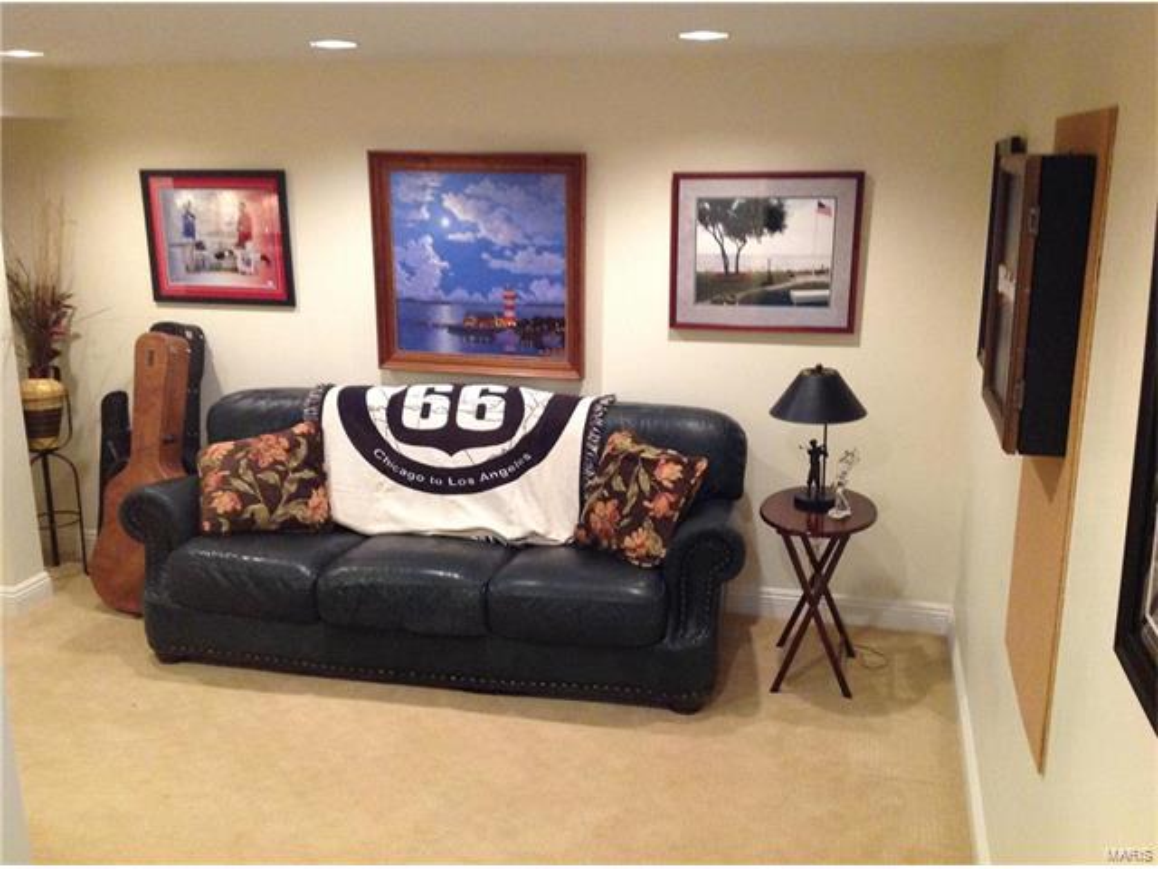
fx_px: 1171
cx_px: 579
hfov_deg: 52.6
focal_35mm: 35
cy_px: 434
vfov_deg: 40.7
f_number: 2.4
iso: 320
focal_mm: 4.28
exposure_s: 1/15
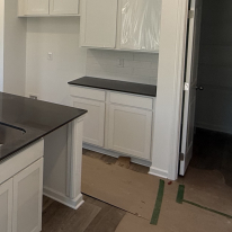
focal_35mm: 40
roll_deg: -0.5
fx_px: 303
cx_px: -68
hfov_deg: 32.0
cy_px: 41
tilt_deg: -3.6
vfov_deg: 39.9
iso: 80
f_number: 2.2
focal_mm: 2.22
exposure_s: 1/120
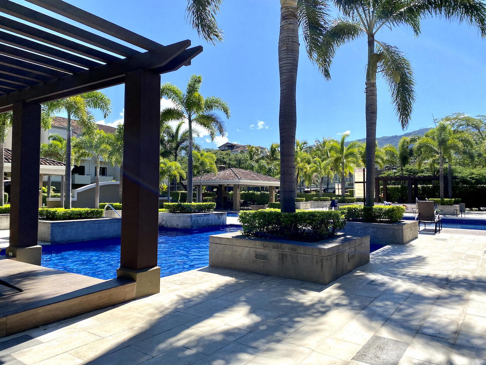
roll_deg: -0.3
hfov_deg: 67.3
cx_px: 243
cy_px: 182
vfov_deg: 53.1
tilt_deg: +2.0
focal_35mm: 26
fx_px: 365
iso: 32
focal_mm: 4.25
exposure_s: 1/2463
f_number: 1.8
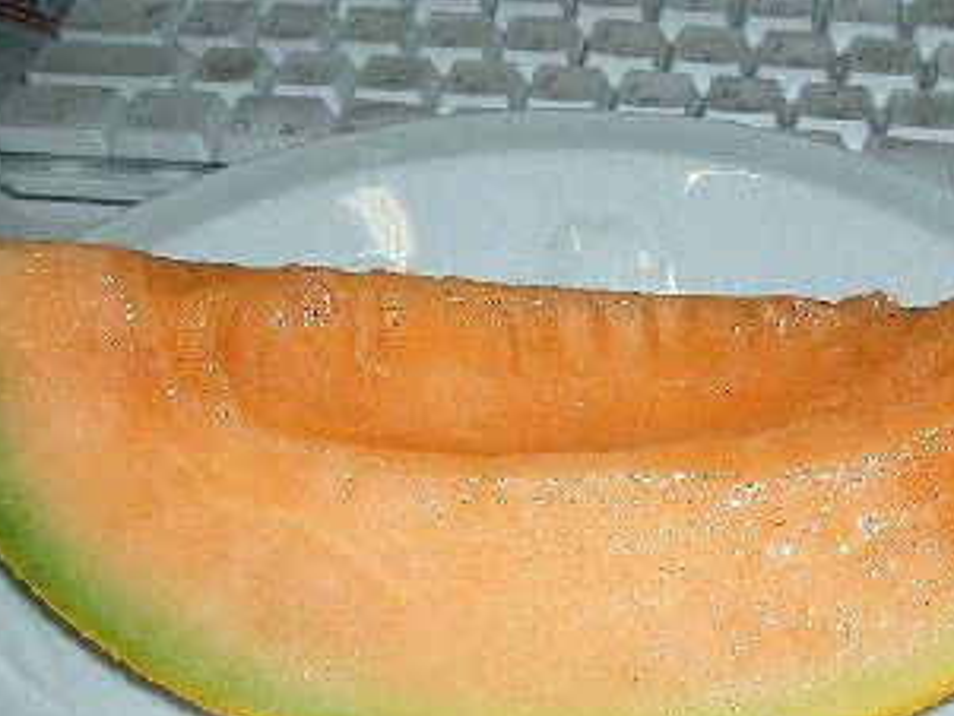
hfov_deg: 33.1
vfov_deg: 25.1
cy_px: 478
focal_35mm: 58
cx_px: 558
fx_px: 1599
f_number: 4.8
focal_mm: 8
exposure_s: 1/50
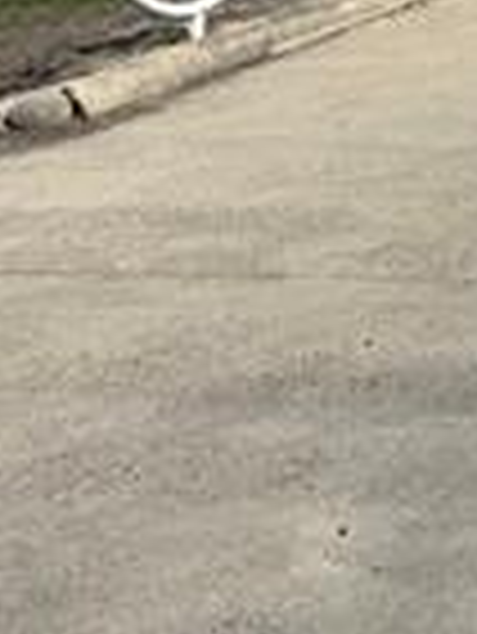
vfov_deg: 13.0
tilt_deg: +6.0
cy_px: -656
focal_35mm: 131
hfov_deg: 10.6
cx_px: 896
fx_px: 2403
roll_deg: +2.9
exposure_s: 1/9009
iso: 80
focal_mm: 6.76
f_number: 1.78
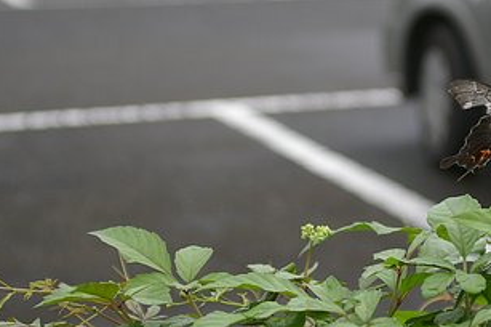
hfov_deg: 20.3
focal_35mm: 100
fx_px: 1362
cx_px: 350
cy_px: 141
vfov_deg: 13.7
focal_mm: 40
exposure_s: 1/1000
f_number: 2.8
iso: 200
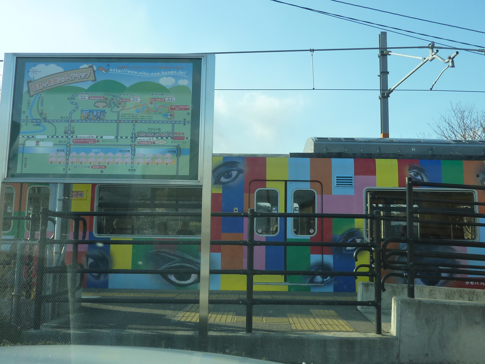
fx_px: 434
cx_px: 242
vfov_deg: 45.4
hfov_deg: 58.4
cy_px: 182
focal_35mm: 31
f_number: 4
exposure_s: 1/250
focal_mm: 4.1
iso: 125
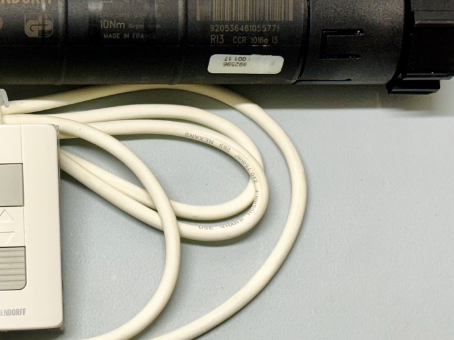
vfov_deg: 13.6
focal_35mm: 109
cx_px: 3
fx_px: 1429
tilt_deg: -73.8
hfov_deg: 17.6
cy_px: 143
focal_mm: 6.86
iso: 50
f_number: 1.78
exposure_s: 1/50
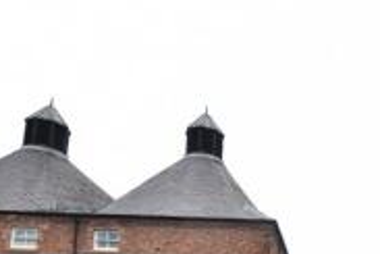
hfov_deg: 42.2
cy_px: 290
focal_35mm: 39
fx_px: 412
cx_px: 388
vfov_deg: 30.1
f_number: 3.5
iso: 100
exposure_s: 1/400
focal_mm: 10
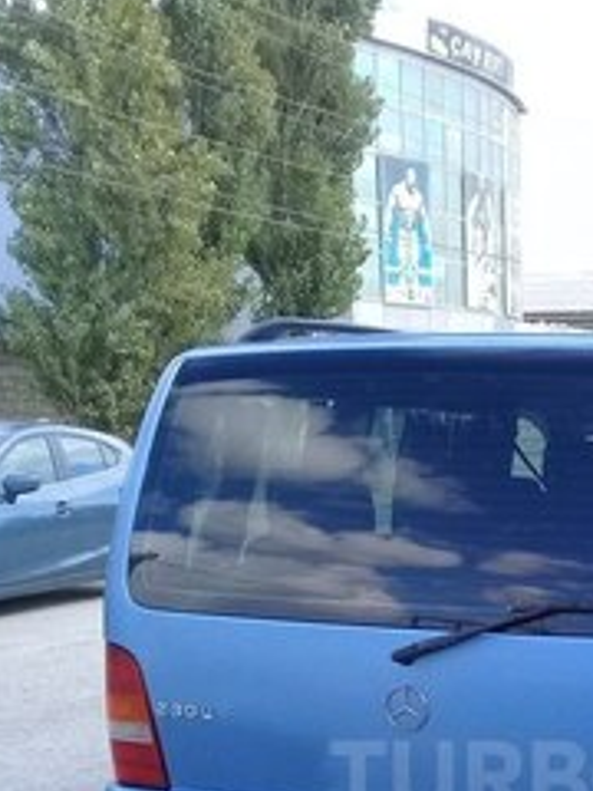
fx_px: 1462
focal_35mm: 64
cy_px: 778
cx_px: 583
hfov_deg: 22.1
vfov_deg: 28.5
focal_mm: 3.3
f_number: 2.2
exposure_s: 1/280
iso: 50
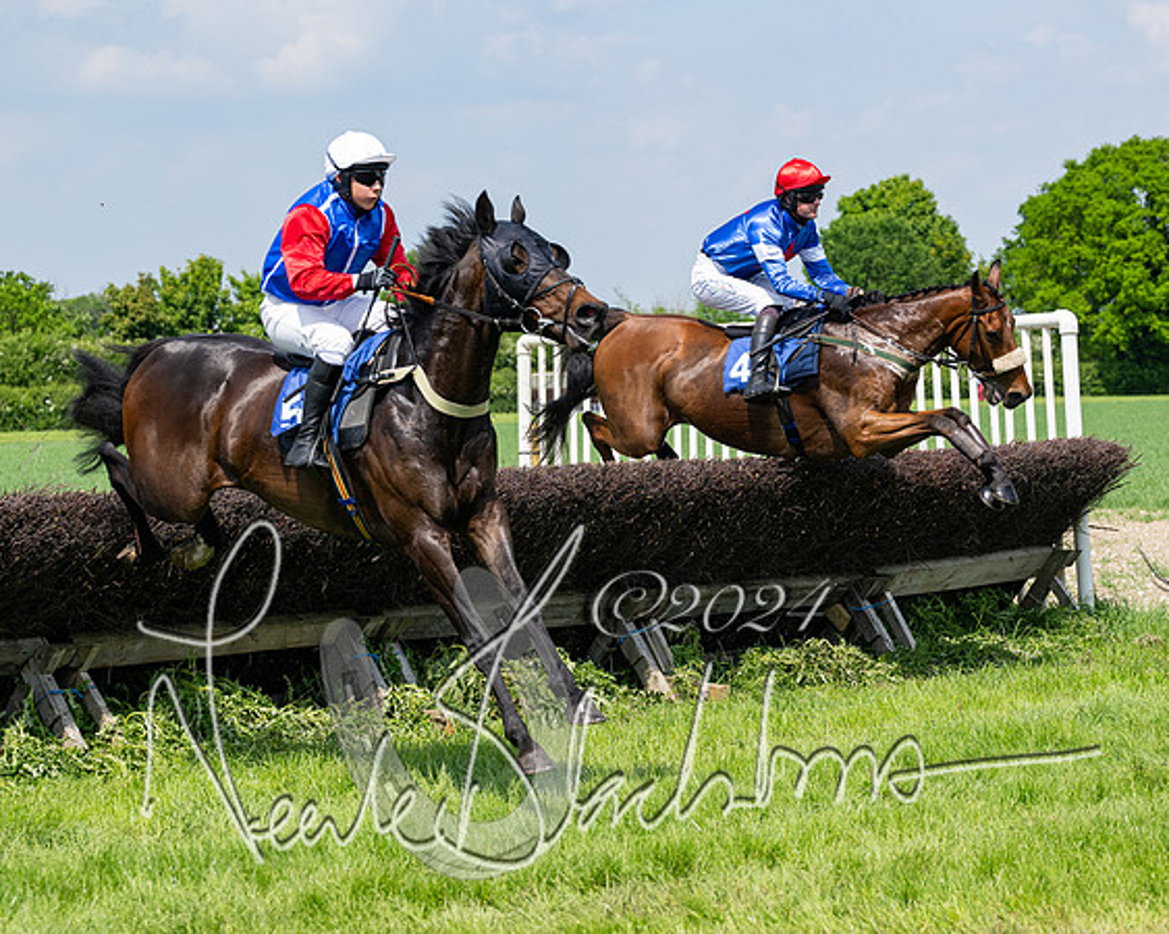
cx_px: 625
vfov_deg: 14.8
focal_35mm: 104
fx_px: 3602
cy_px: 447
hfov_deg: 18.4
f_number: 4
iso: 400
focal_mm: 70
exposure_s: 1/3200
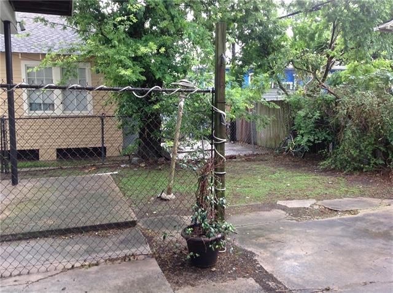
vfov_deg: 40.5
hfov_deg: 52.7
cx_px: 196
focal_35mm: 35
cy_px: 146
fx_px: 396
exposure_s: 1/60
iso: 64
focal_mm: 4.28
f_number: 2.4
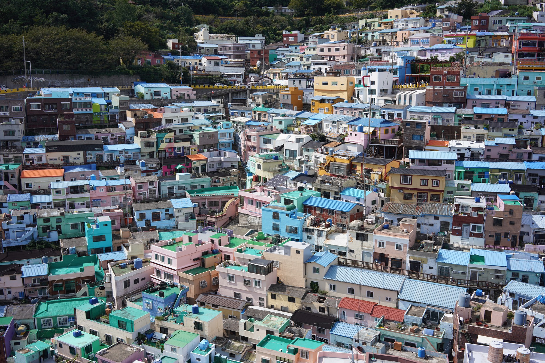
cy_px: 182
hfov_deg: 54.4
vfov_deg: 37.9
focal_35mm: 35
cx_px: 272
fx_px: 530
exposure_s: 1/125
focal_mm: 35
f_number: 10
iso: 100
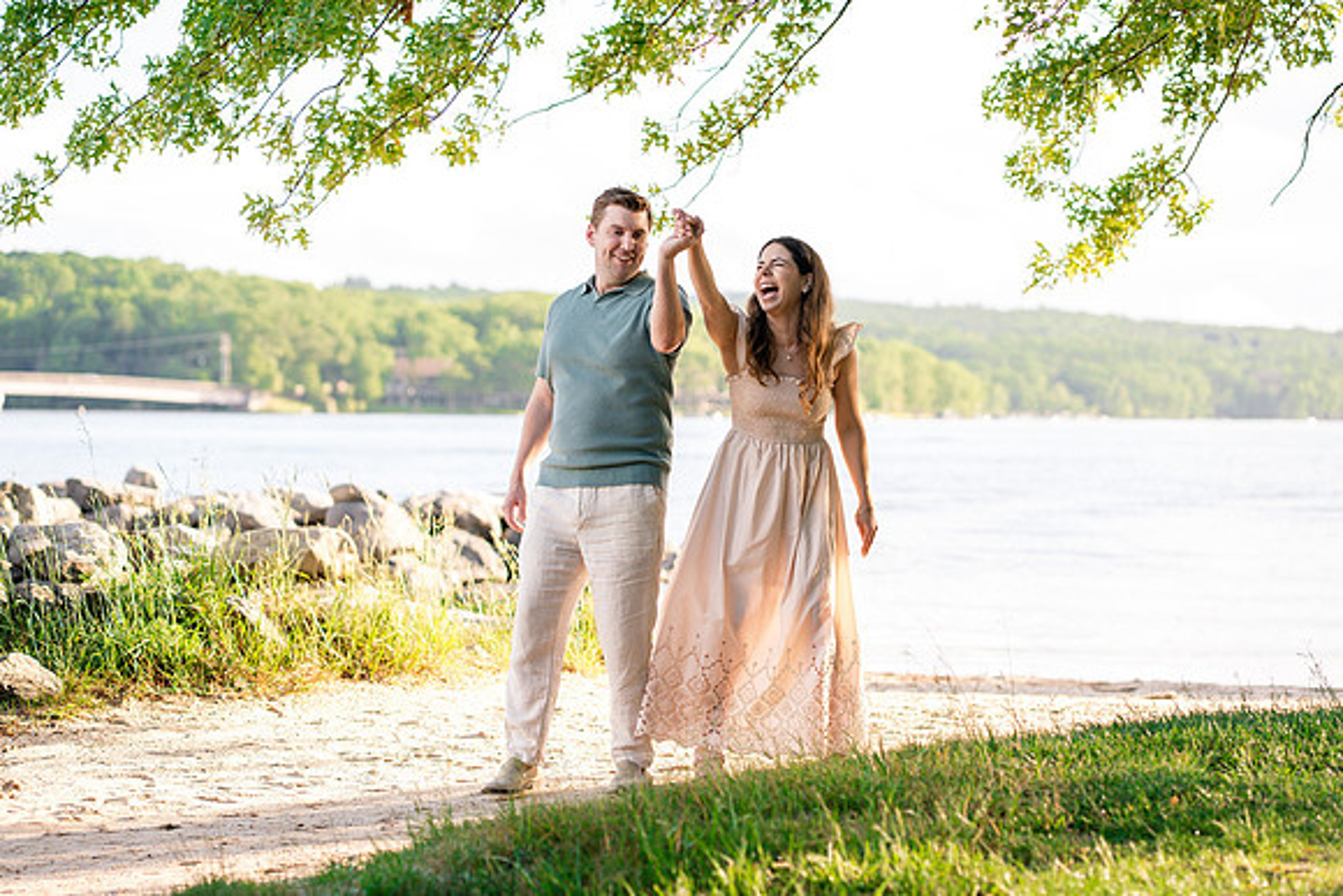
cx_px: 672
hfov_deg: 23.0
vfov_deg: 15.5
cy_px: 448
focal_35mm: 88
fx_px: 3295
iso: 800
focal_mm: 85
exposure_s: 1/1000
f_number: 3.2
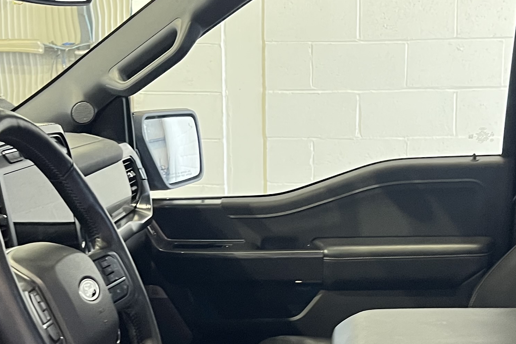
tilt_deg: -12.7
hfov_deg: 27.7
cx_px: 261
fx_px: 1046
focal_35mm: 73
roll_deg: -0.3
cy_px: 283
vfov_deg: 18.5
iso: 320
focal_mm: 5.7
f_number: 1.5
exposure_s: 1/60
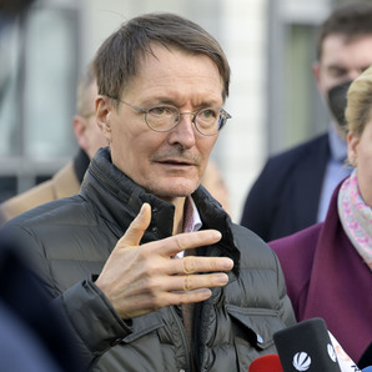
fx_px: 4693
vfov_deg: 4.5
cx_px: 252
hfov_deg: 4.5
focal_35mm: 386
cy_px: 186
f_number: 7.1
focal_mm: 300
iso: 2000
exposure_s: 1/400
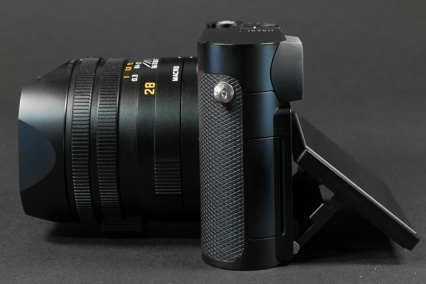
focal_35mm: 81
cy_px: 142
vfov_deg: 16.9
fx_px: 959
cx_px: 213
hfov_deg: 25.1
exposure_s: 3
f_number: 22
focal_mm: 81
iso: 800
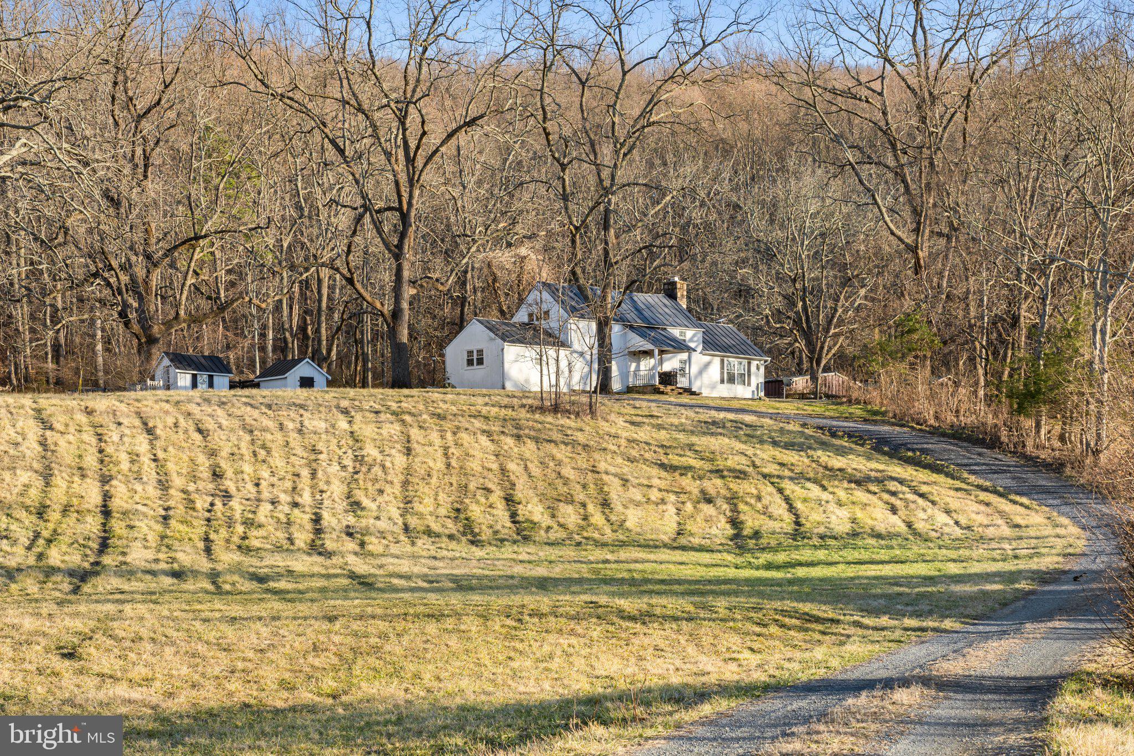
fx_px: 2142
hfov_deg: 29.7
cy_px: 378
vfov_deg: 20.0
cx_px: 567
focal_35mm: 68
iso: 250
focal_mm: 68
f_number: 13
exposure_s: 1/125
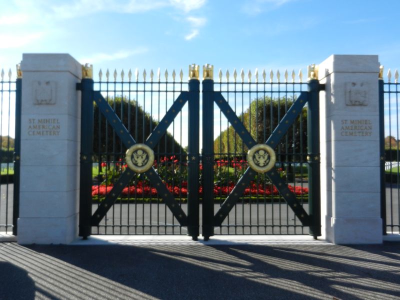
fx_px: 335
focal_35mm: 29
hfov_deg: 61.7
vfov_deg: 48.2
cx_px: 200
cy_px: 150
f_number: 3.6
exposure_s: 1/1000
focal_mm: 5.1
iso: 160
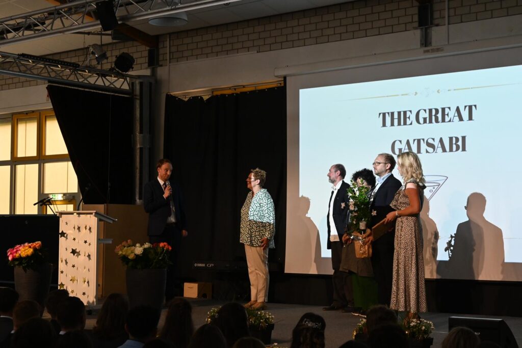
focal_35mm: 63
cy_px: 174
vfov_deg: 21.6
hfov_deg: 31.9
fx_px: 914
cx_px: 261
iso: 1000
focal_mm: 42
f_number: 6.3
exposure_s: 1/40
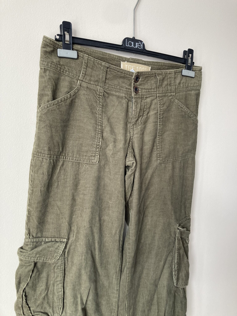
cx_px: 118
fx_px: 256
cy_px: 158
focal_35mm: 28
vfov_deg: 63.4
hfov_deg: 49.7
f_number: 1.8
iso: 80
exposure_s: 1/75
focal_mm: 3.99
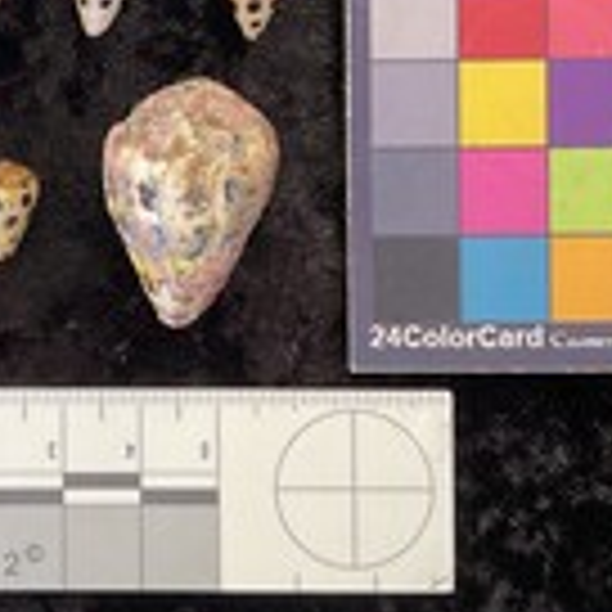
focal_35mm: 66
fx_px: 1320
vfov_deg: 25.6
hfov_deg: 25.5
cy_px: 119
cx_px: 94
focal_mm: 3
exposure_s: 1/50
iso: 50
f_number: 1.8
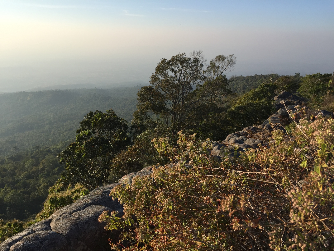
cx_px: 167
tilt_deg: -16.1
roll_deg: -2.0
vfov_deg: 48.2
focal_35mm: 29
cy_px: 126
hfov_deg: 61.7
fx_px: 280
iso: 32
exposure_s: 1/1522
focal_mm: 4.15
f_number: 2.2
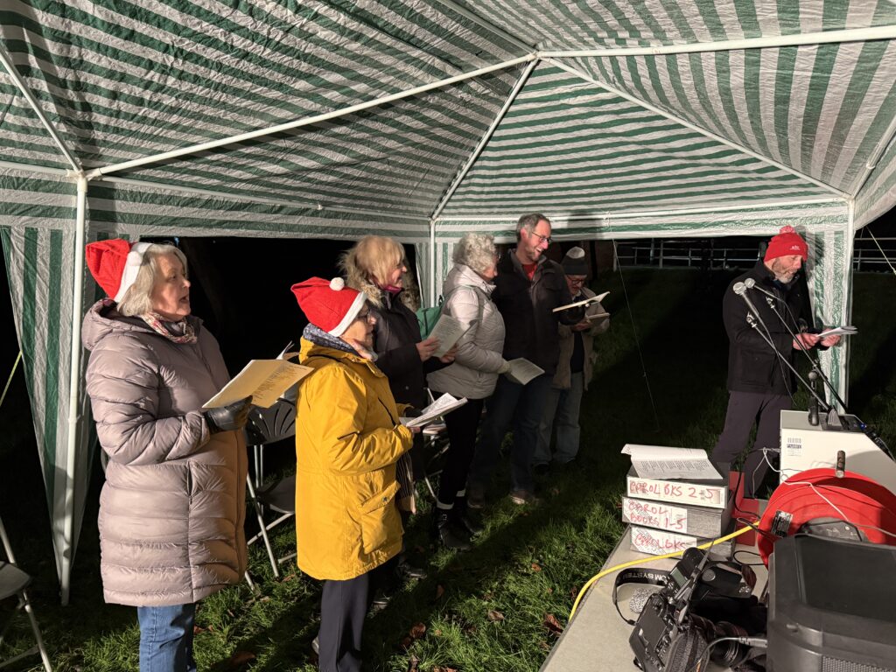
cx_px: 448
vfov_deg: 56.8
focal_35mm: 24
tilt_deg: -6.1
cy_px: 336
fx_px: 621
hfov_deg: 71.6
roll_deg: -0.2
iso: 640
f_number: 1.78
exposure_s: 1/50
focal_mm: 6.76
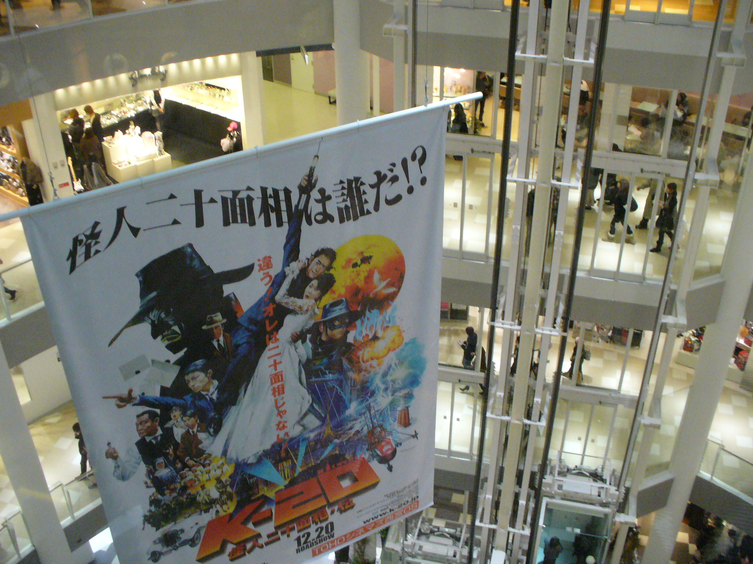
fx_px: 805
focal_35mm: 37
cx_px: 376
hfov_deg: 50.1
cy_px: 282
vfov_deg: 38.7
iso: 400
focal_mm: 6.1
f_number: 2.8
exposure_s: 1/80
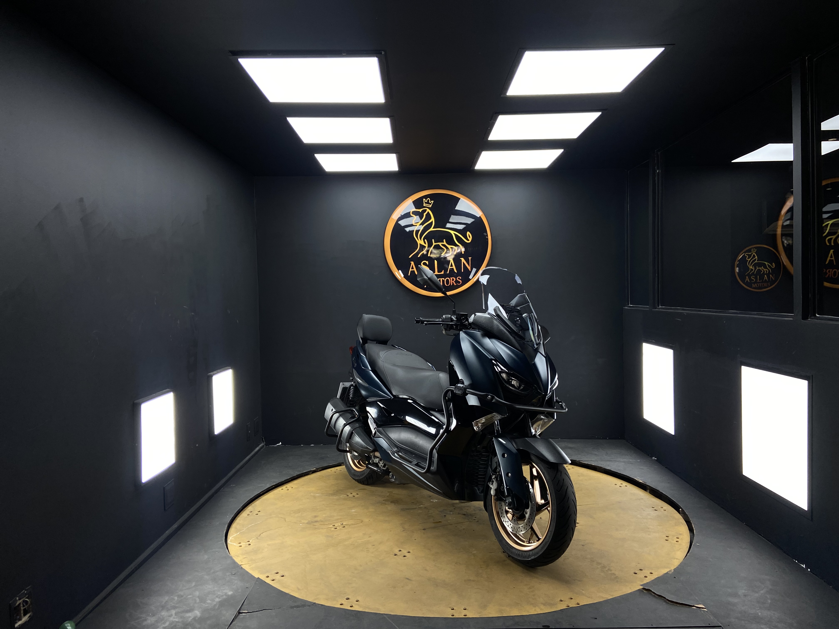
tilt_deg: -3.9
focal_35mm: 26
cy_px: 314
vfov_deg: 53.1
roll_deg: +0.6
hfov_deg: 67.3
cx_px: 420
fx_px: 630
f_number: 1.8
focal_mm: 4.25
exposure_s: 1/120
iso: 64
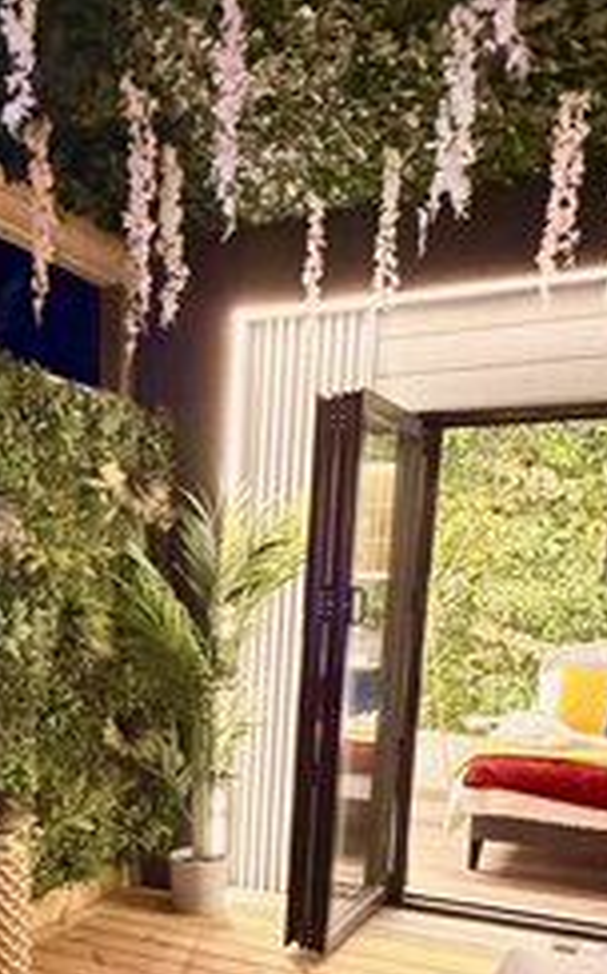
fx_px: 1035
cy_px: 854
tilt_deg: -14.2
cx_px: 108
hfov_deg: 31.7
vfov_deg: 46.2
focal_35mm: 39
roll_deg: -0.5
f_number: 2.2
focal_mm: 2.22
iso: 2000
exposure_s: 1/25
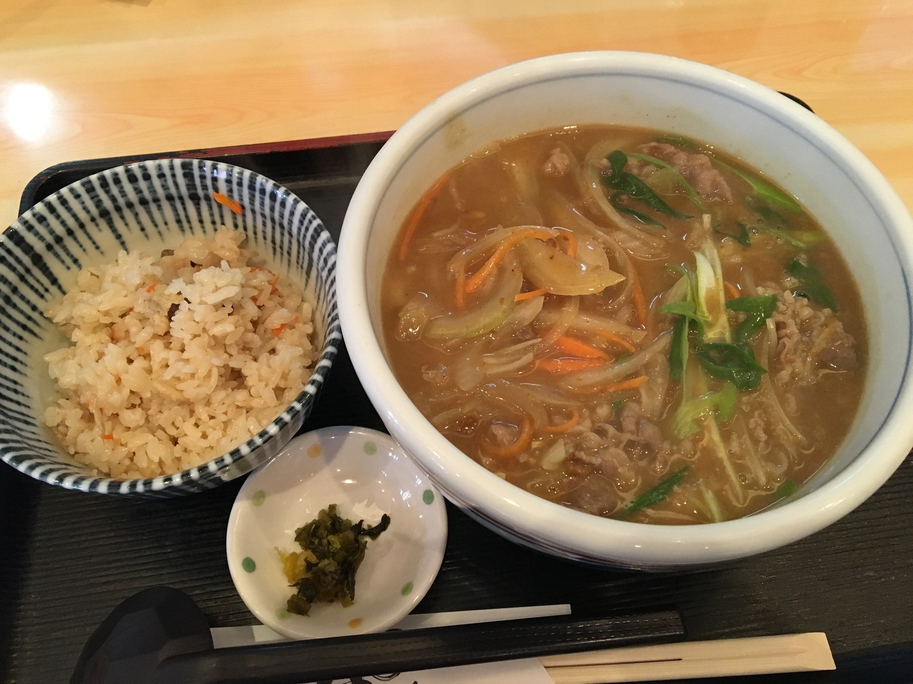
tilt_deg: -60.5
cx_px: 456
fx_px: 765
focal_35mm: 29
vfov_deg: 48.2
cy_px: 342
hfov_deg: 61.7
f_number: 2.2
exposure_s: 1/30
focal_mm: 4.15
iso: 200
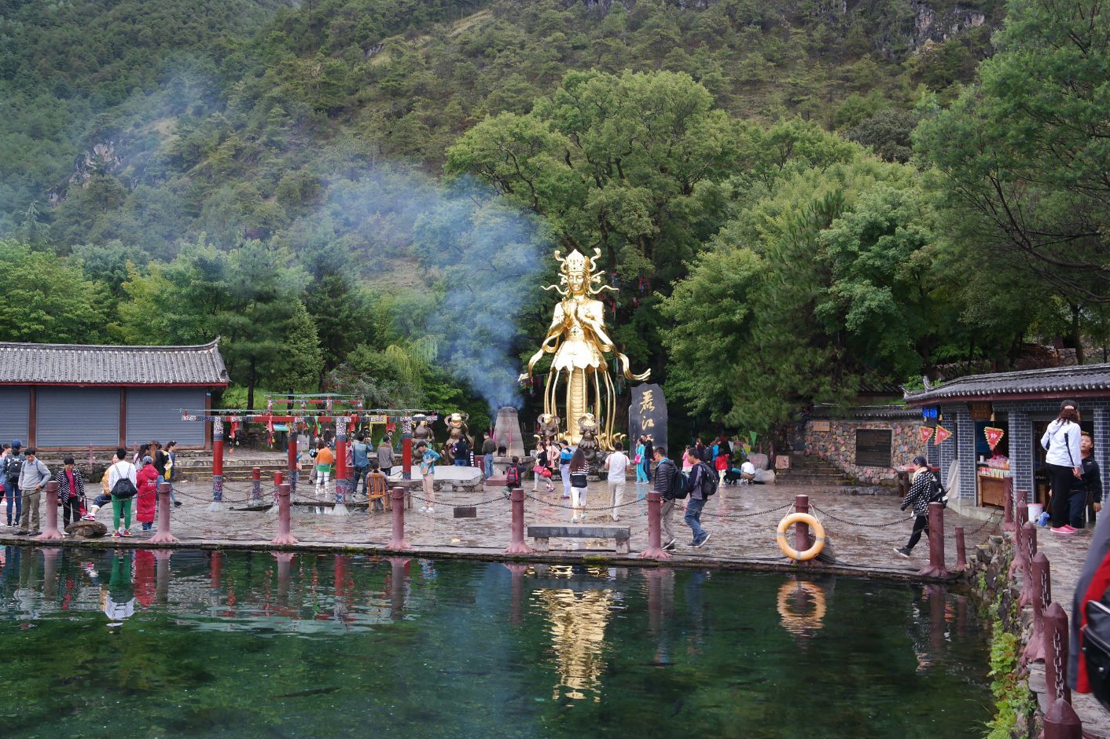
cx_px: 509
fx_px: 1048
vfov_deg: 38.9
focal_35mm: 34
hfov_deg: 55.7
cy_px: 356
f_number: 3.5
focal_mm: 20
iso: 200
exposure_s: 1/50
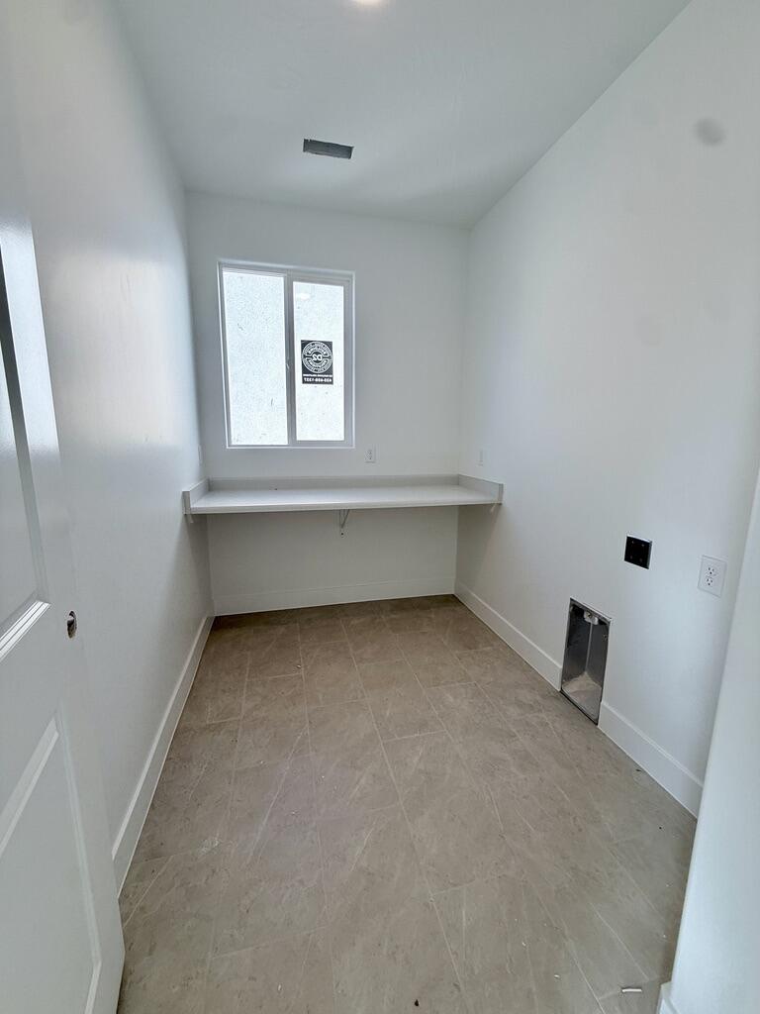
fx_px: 410
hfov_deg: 85.7
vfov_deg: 102.1
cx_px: 380
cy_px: 507
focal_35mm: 14
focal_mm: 2.22
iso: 64
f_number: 2.2
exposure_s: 1/245
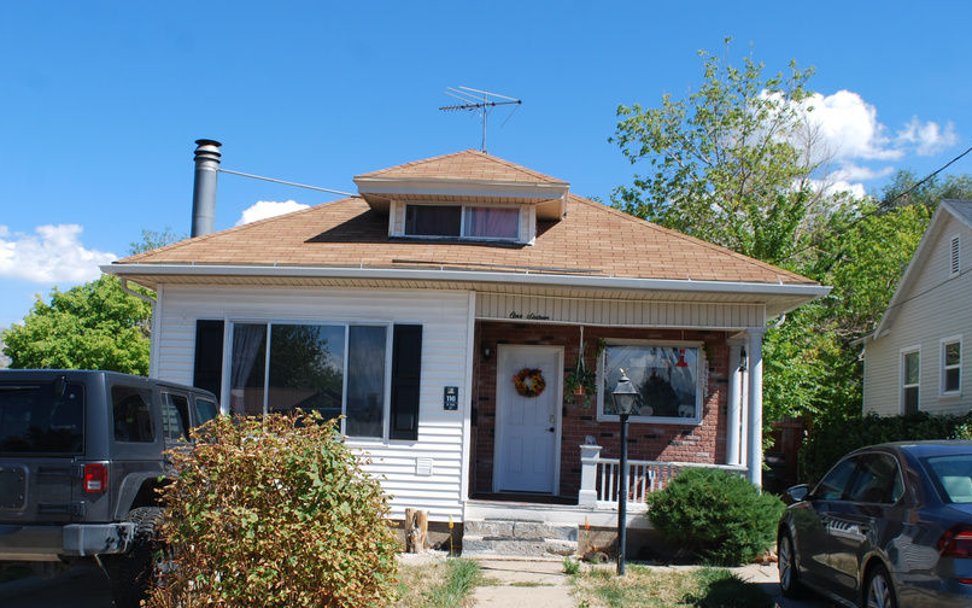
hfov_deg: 55.3
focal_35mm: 35
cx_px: 447
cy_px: 394
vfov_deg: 36.0
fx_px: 927
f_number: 7.1
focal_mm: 18
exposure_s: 1/200
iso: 100
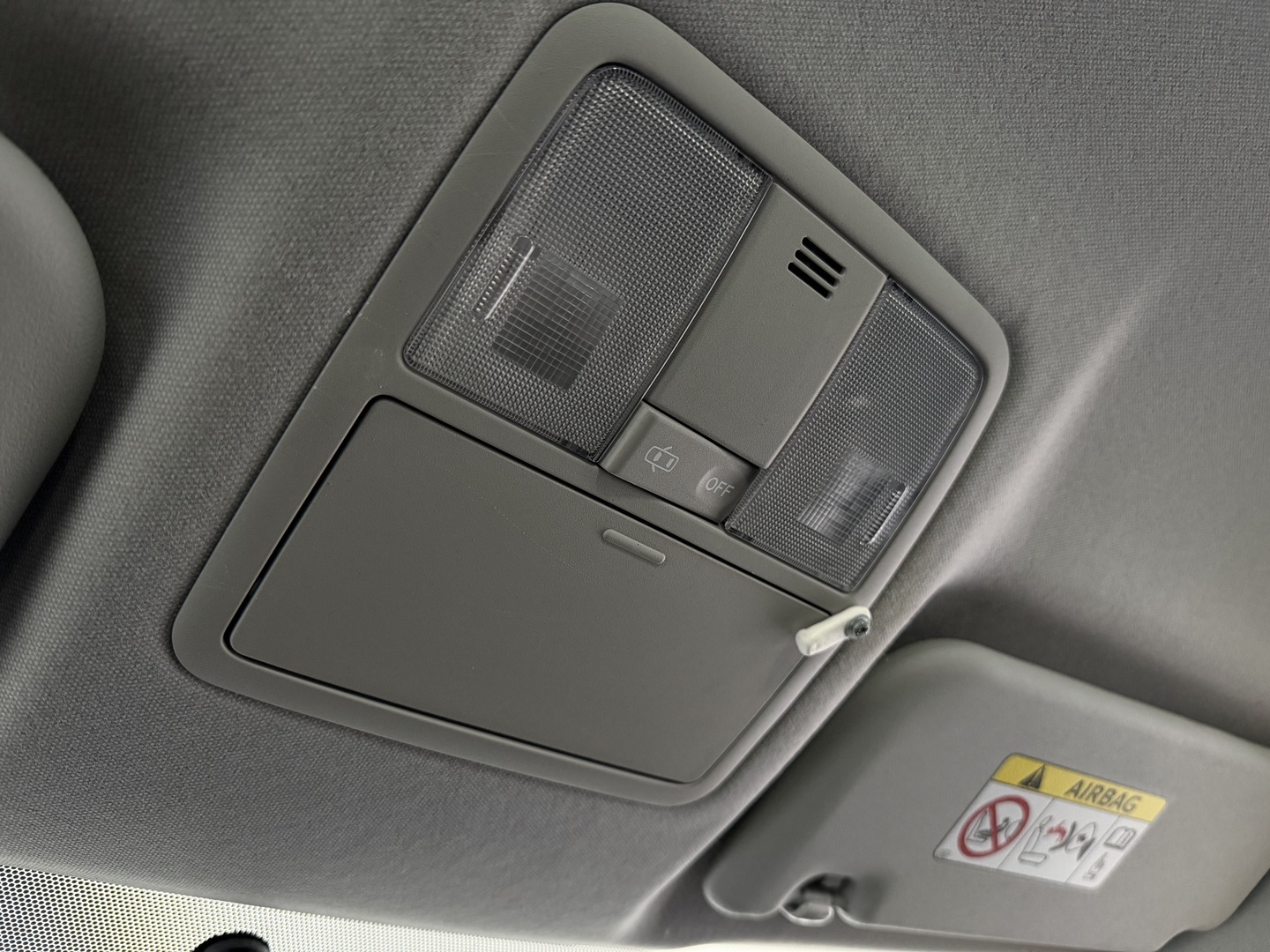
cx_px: 635
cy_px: 476
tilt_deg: +46.2
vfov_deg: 56.8
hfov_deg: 71.6
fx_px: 881
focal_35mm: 24
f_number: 1.78
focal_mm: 6.76
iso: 500
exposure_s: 1/50
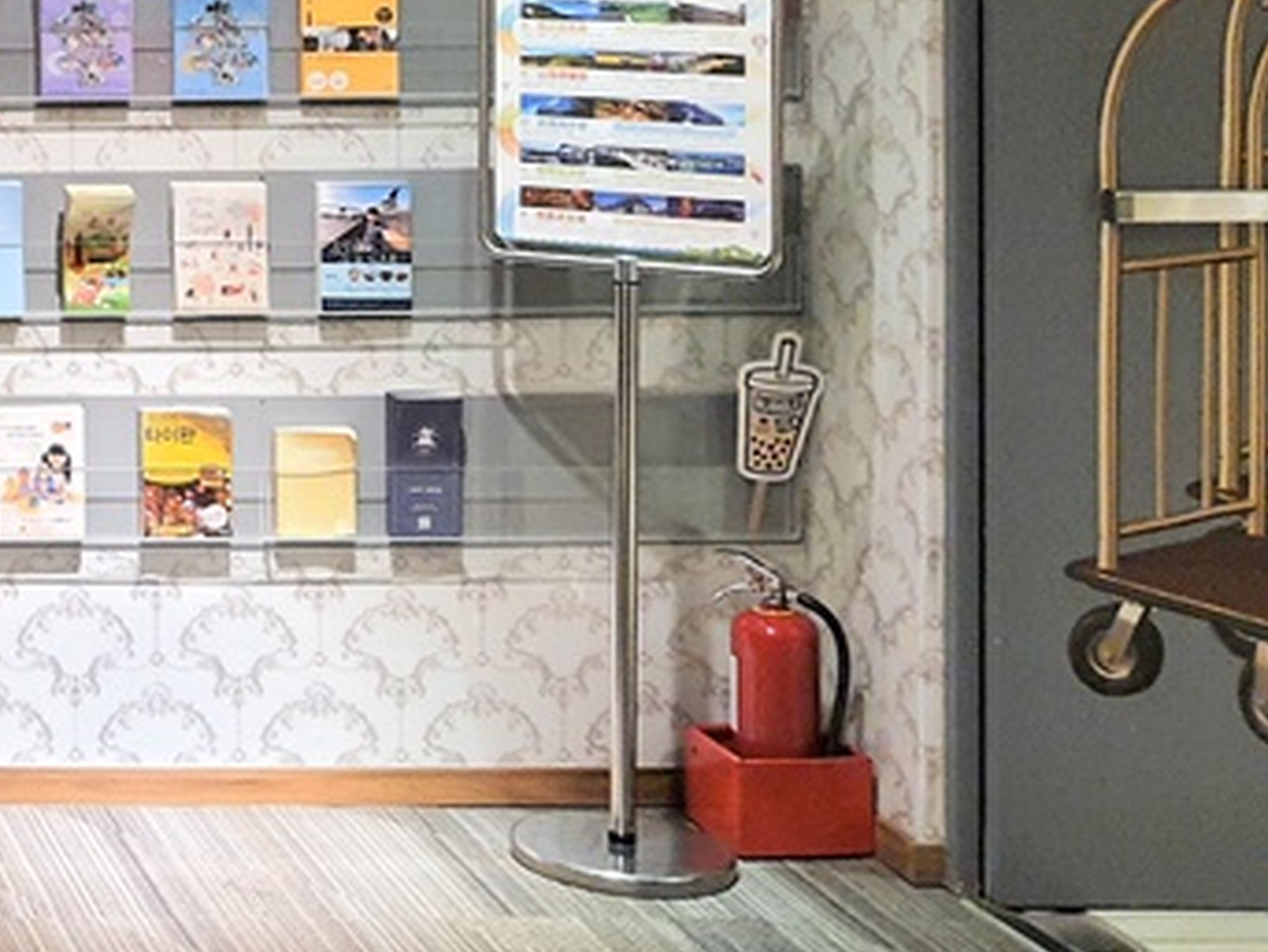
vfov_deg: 18.7
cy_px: -81
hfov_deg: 21.8
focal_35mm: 76
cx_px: -575
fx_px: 2786
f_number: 1.7
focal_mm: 4.32
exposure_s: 1/40
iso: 320
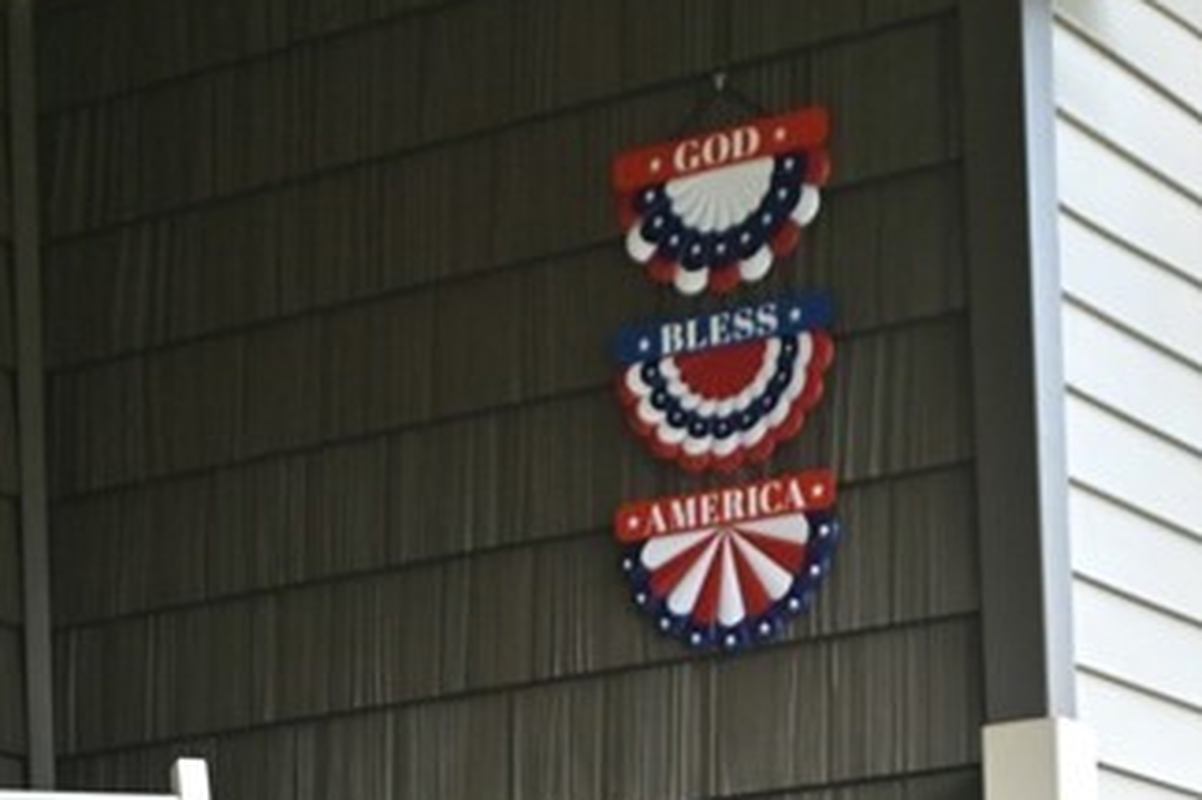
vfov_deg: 11.4
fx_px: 3788
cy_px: 1306
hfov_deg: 18.0
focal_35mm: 114
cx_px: 439
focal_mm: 22.5
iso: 160
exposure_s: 1/250
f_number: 5.6
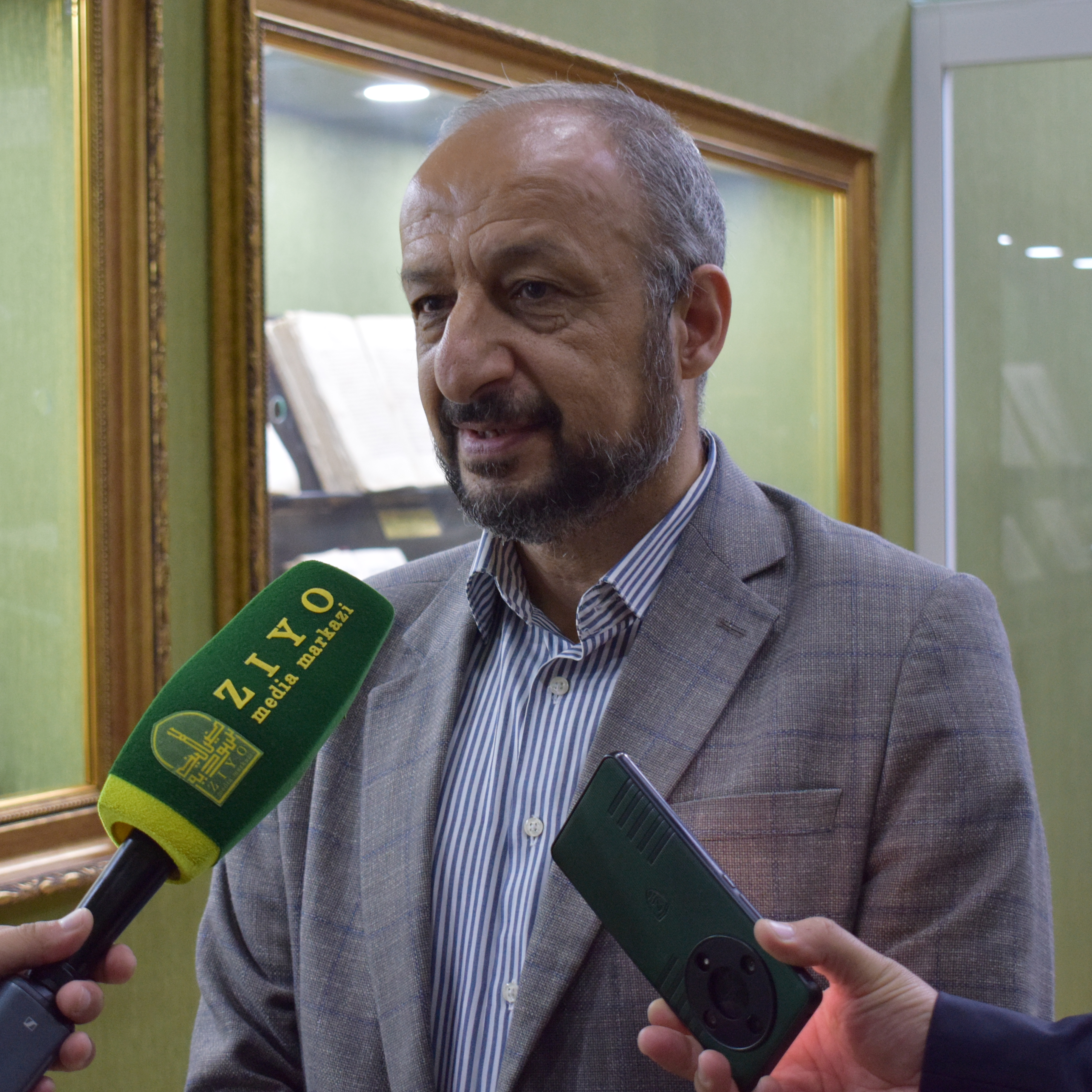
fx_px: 2605
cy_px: 547
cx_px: 483
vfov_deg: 23.7
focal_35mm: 73
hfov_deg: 23.7
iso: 1600
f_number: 4.8
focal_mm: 38
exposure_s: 1/60
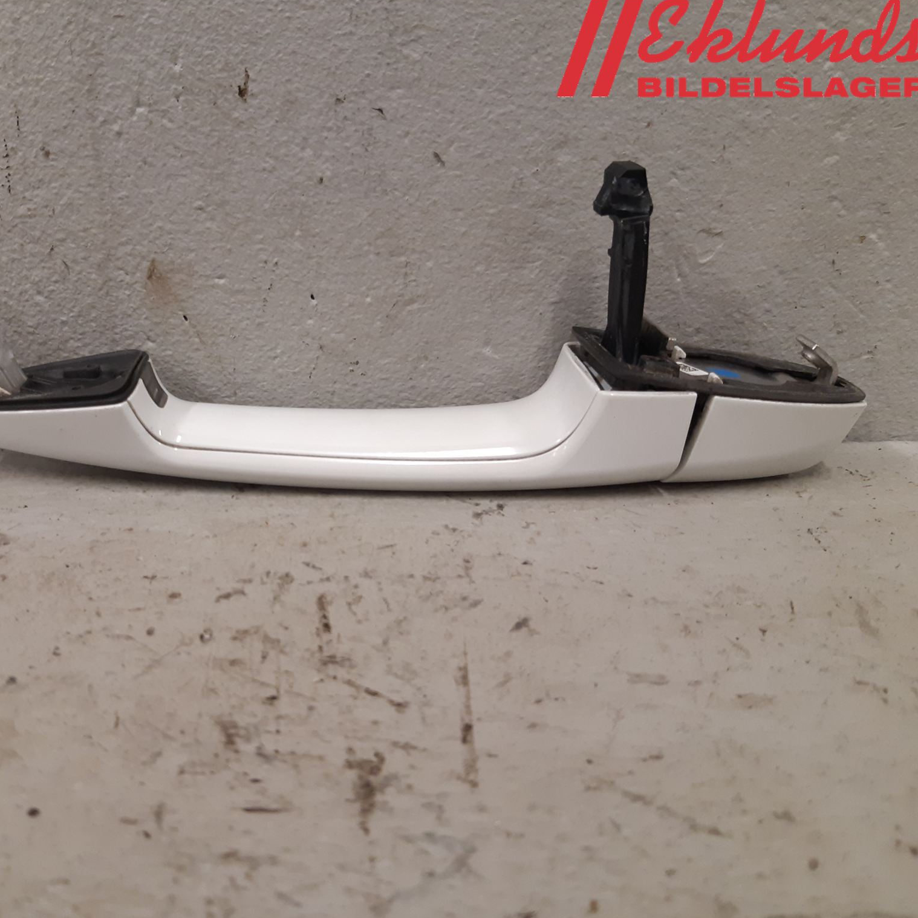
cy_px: 459
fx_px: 930
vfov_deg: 52.5
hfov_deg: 51.6
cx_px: 308
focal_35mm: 31
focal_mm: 3.93
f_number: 1.7
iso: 125
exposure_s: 1/50
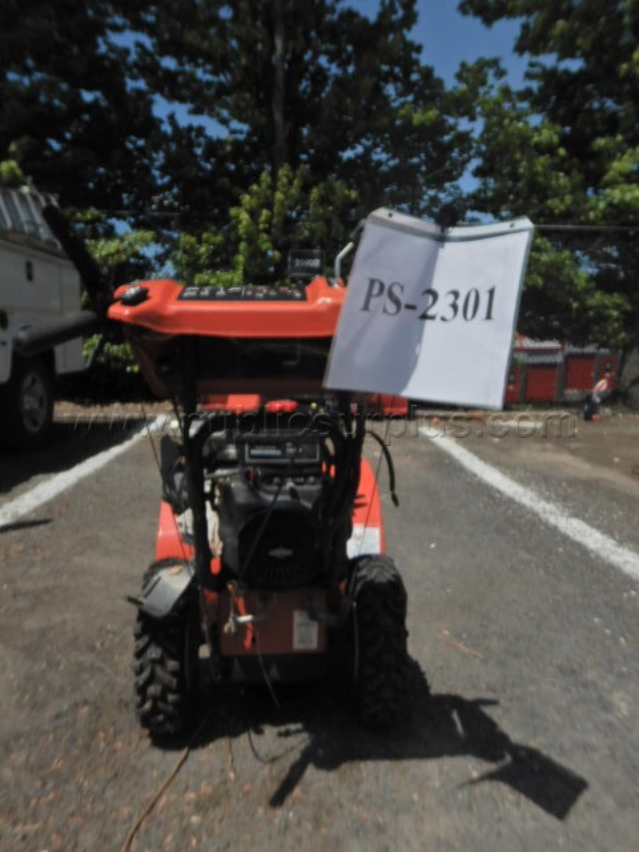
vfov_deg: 71.6
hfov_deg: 56.8
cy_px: 426
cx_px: 320
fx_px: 591
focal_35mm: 24
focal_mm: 4.3
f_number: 8.2
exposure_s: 1/800
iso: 125
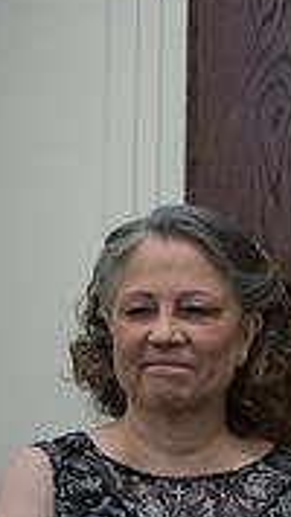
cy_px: 518
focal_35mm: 239
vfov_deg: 9.0
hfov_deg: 4.9
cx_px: 806
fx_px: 3282
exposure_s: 1/125
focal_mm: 70
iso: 640
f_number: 2.8
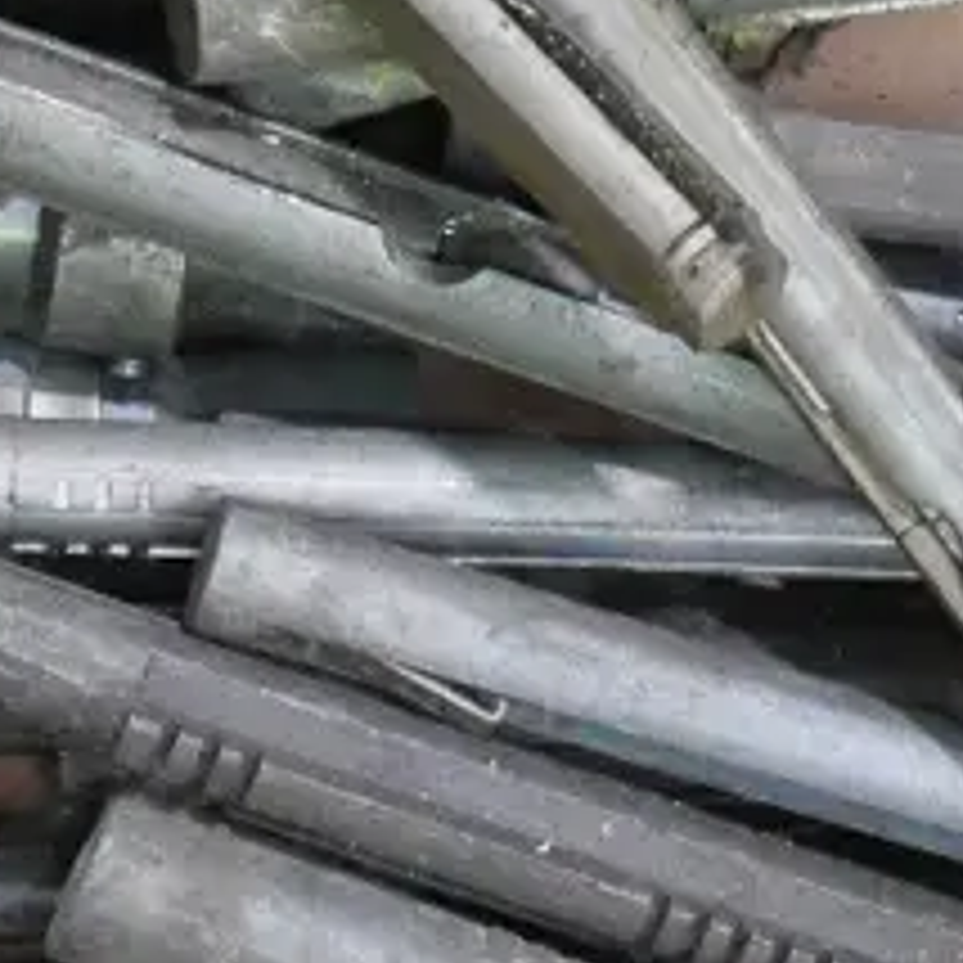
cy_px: 466
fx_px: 7176
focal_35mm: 228
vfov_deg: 7.7
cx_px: 652
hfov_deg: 7.7
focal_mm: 27
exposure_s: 1/25
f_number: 5.3
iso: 3200
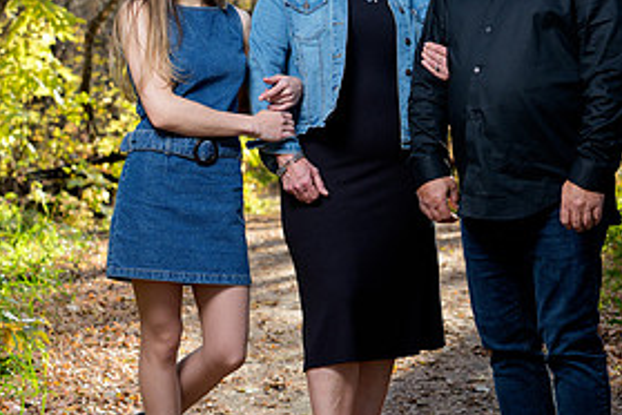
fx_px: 1797
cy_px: 197
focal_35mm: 104
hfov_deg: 19.5
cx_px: 475
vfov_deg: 13.2
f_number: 3.5
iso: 400
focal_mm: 50
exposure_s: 1/160
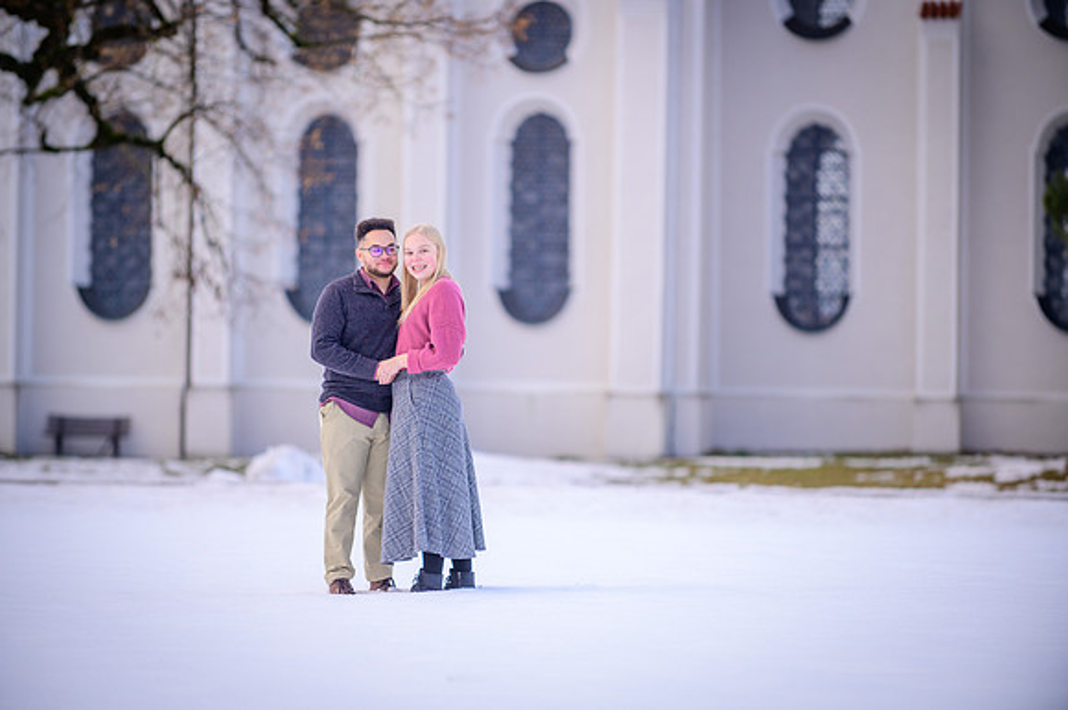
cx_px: 534
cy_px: 355
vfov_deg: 6.9
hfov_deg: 10.3
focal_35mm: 200
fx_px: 5930
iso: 250
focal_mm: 200
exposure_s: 1/400
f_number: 2.8
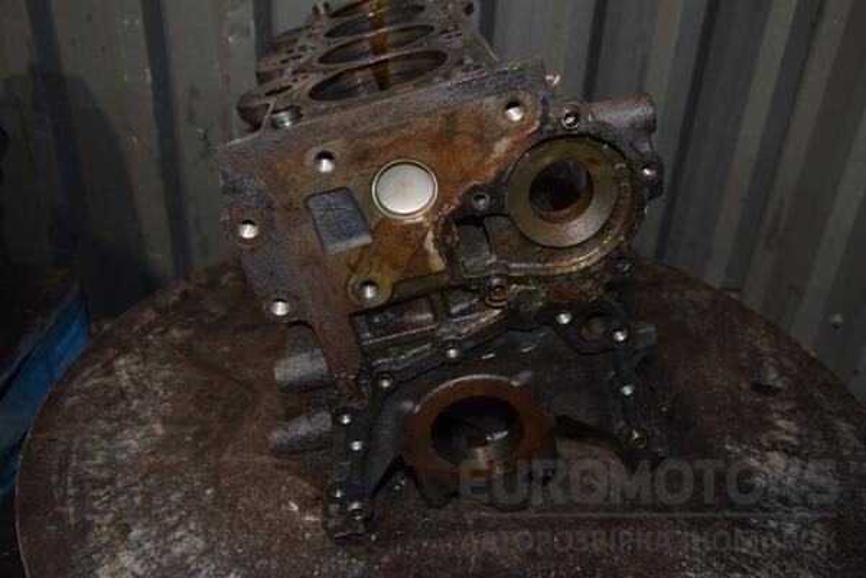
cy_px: 289
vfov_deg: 40.0
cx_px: 433
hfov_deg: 57.2
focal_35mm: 33
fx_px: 794
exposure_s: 1/60
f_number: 5
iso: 800
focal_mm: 22
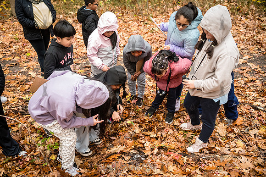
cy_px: 88
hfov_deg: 54.5
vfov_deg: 37.8
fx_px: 258
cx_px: 133
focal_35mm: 35
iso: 6400
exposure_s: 1/400
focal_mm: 35
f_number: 3.5
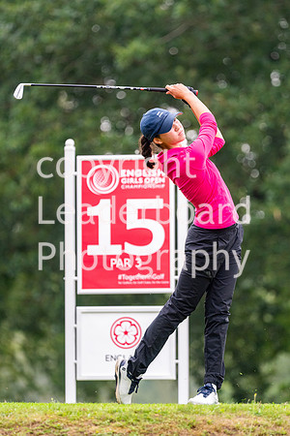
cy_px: 218
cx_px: 145
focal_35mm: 450
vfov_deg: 4.6
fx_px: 5437
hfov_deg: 3.1
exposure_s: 1/1250
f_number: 4
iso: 800
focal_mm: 300
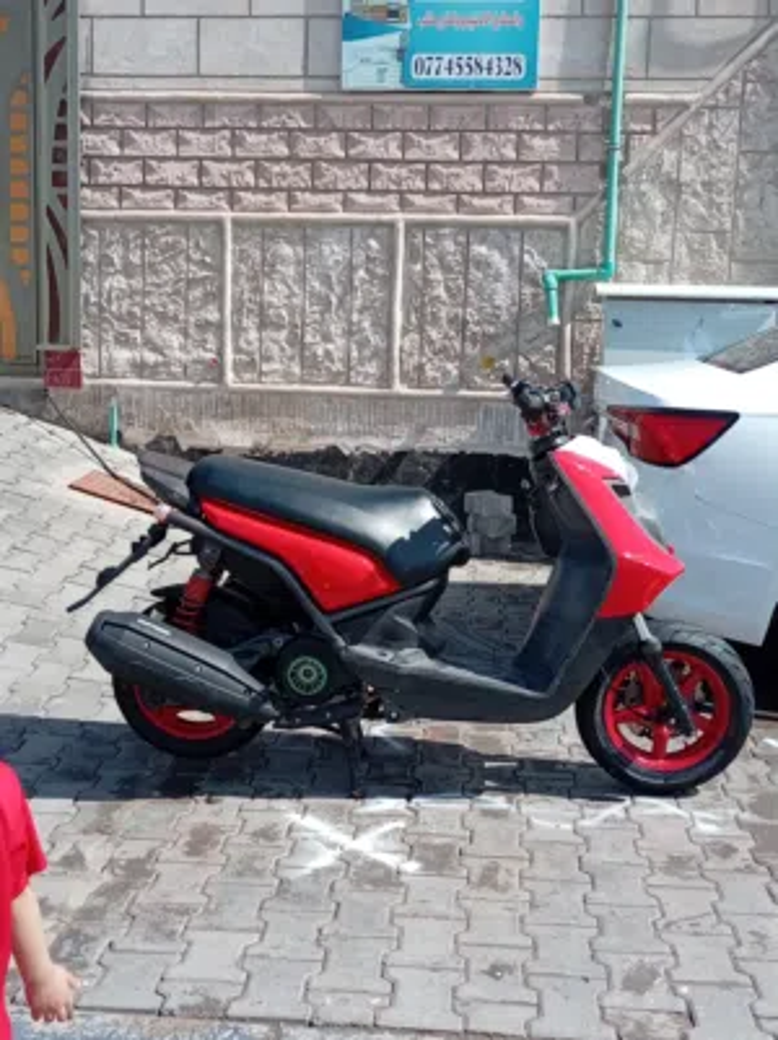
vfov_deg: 45.8
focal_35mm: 41
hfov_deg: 35.1
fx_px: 1231
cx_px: 389
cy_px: 520
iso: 108
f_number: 1.8
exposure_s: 1/1422
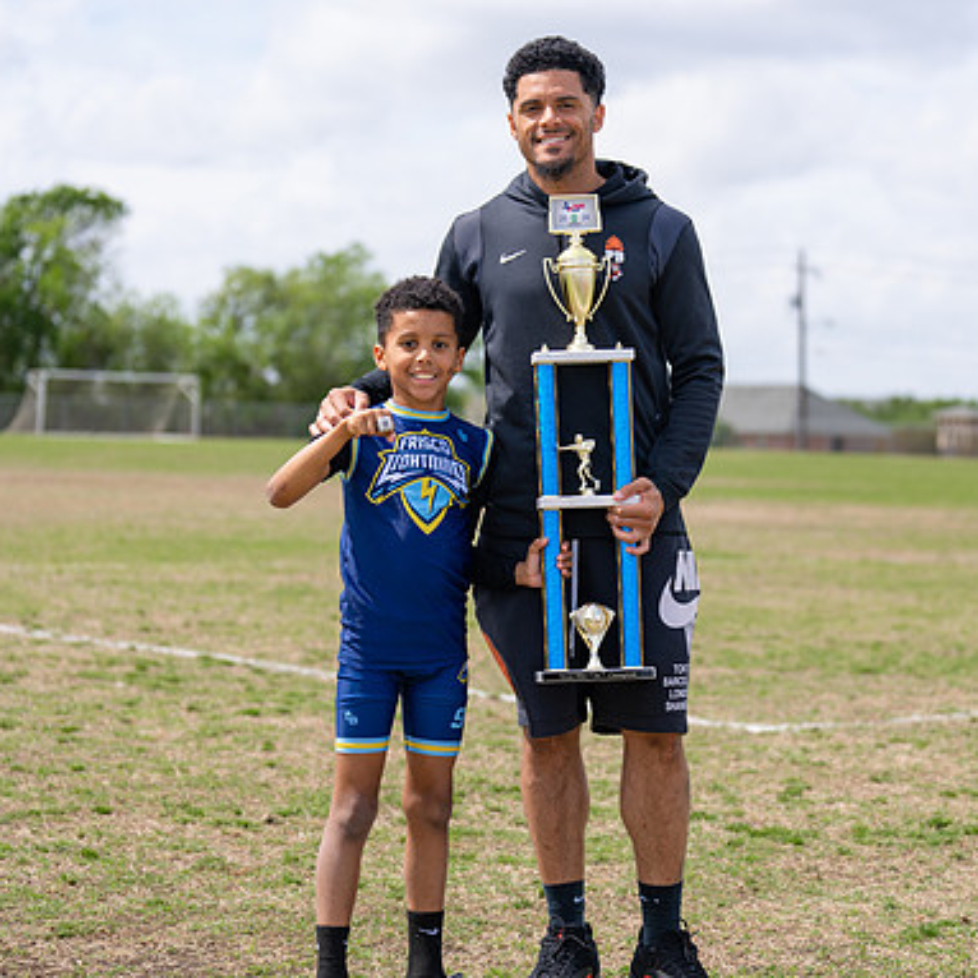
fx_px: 2877
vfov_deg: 19.3
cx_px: 549
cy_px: 492
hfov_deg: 19.3
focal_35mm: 90
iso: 100
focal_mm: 70
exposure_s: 1/1600
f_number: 2.8
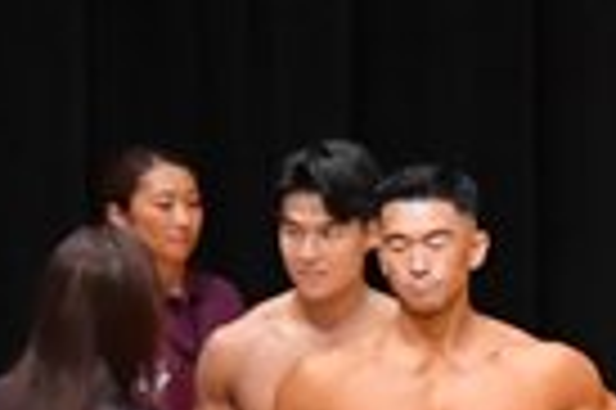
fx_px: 13091
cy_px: 545
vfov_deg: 1.8
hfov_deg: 2.7
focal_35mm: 766
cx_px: 1536
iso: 4000
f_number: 5.6
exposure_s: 1/400
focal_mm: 90
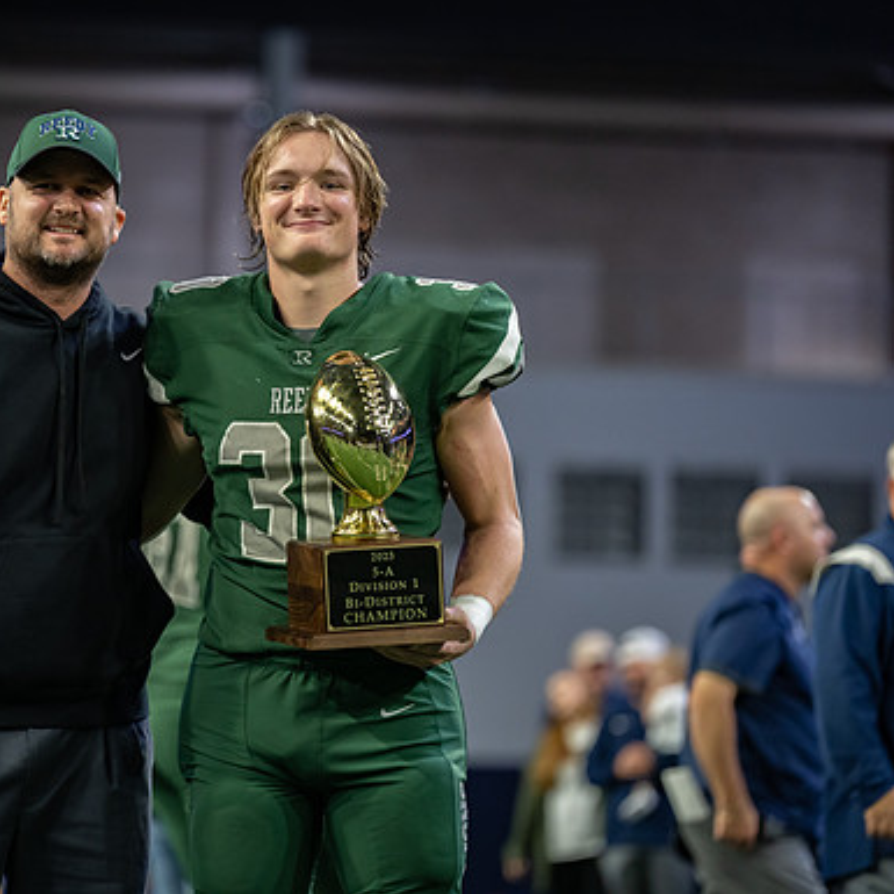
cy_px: 447
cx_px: 223
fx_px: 5581
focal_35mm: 191
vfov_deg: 9.2
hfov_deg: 9.1
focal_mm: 149
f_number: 2.8
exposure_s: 1/320
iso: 1600
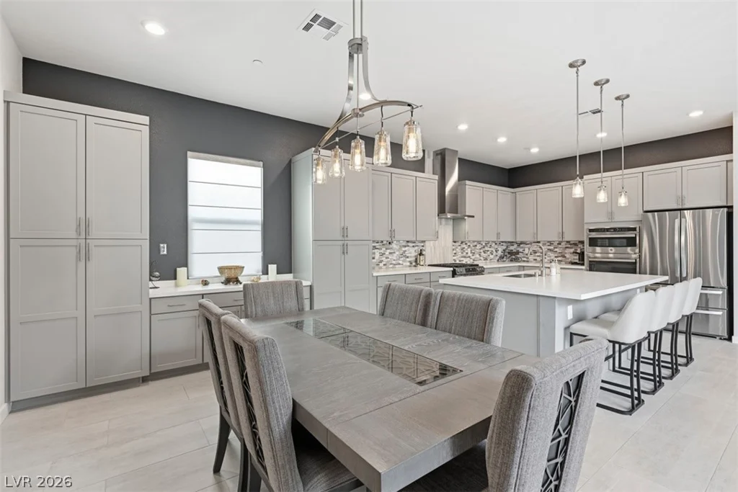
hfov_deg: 95.0
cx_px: 369
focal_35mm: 16
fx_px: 338
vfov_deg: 72.1
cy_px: 246
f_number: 9
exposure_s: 1/100
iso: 500
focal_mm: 16.5
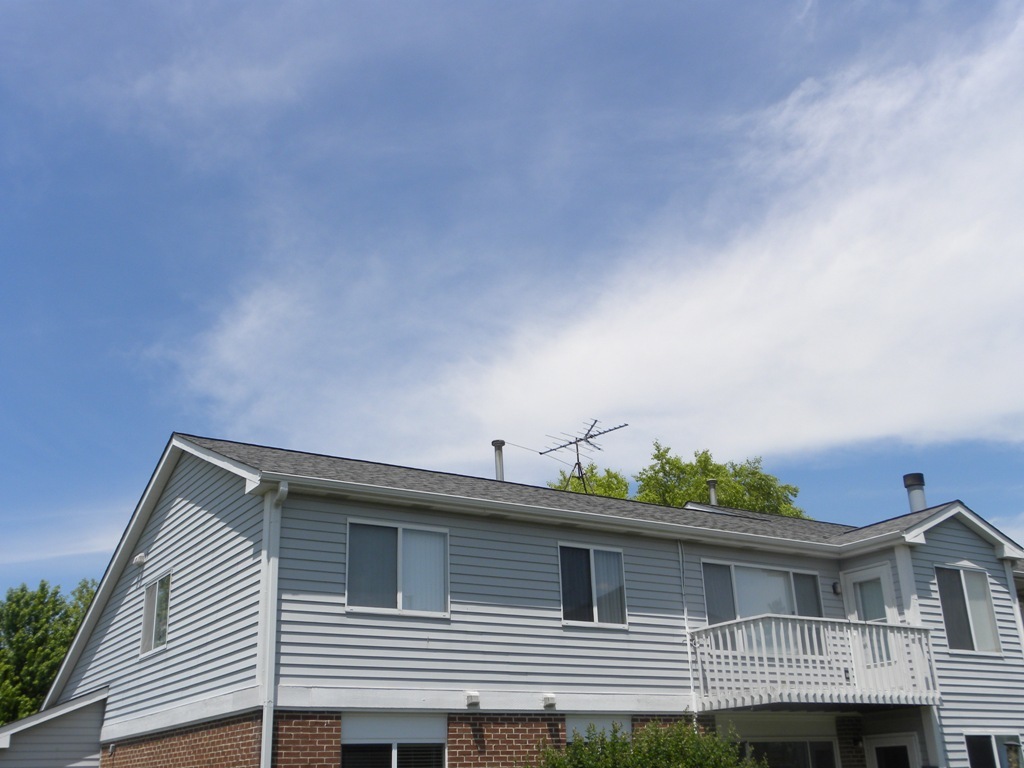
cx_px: 512
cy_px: 384
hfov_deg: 50.1
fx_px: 1095
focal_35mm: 37
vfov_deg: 38.7
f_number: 6.3
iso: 64
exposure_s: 1/364
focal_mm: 6.6
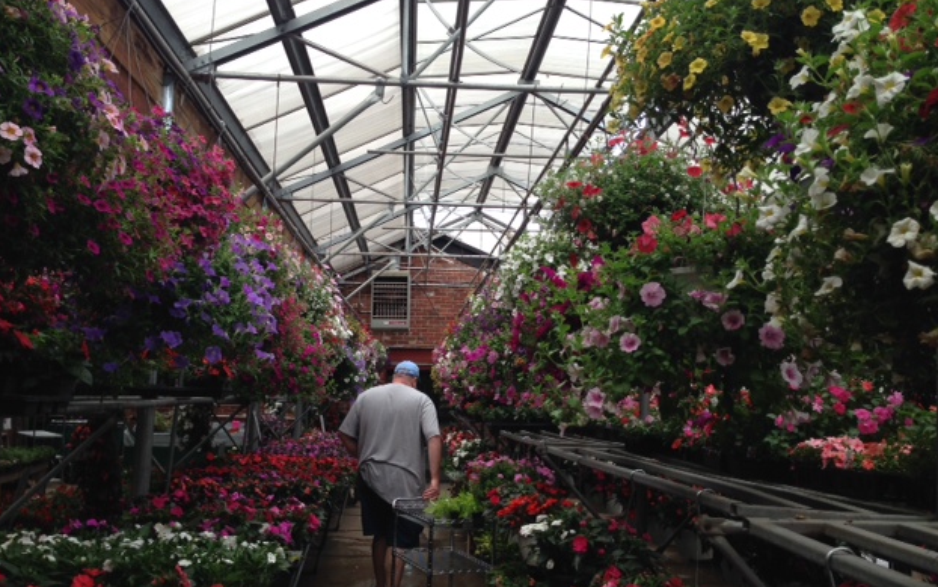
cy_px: 315
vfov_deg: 35.3
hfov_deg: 54.0
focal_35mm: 36
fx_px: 920
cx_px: 467
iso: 50
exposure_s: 1/120
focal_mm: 4.12
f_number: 2.4
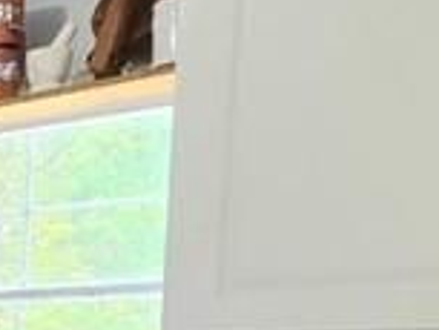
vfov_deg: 15.1
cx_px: -433
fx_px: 1104
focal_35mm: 87
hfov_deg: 16.9
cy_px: 565
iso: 320
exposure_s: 1/120
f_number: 2.2
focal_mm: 2.2
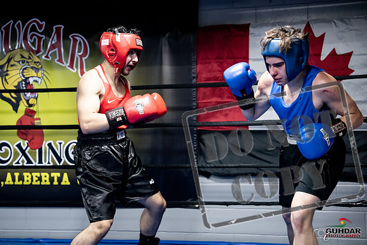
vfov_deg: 19.5
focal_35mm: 70
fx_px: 714
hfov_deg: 28.8
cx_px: 184
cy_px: 122
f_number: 2.8
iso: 8000
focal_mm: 70
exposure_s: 1/1000
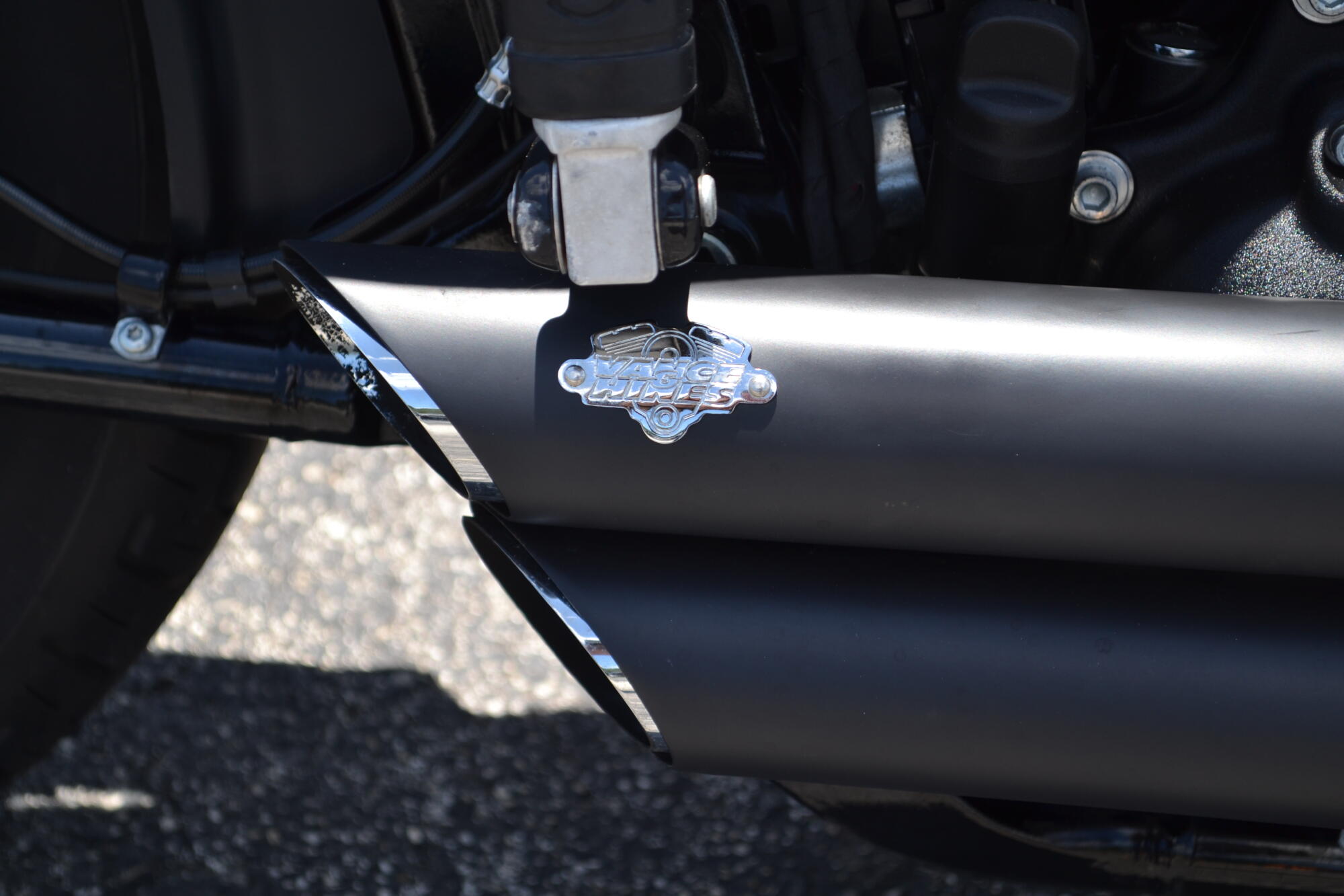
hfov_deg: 24.6
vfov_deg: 16.6
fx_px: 3080
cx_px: 672
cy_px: 448
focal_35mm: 82
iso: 100
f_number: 6.3
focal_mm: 55
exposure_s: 1/160
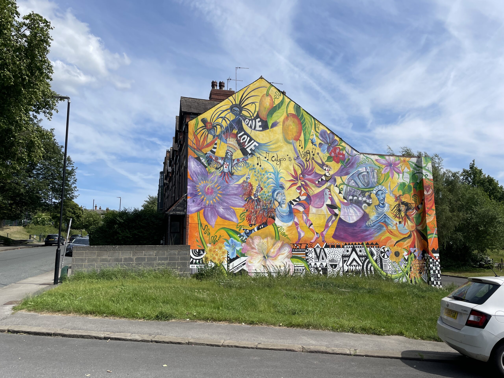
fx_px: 379
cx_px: 252
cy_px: 189
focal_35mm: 26
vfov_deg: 53.1
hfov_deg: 67.3
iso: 32
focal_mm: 4.2
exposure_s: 1/4831
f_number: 1.6
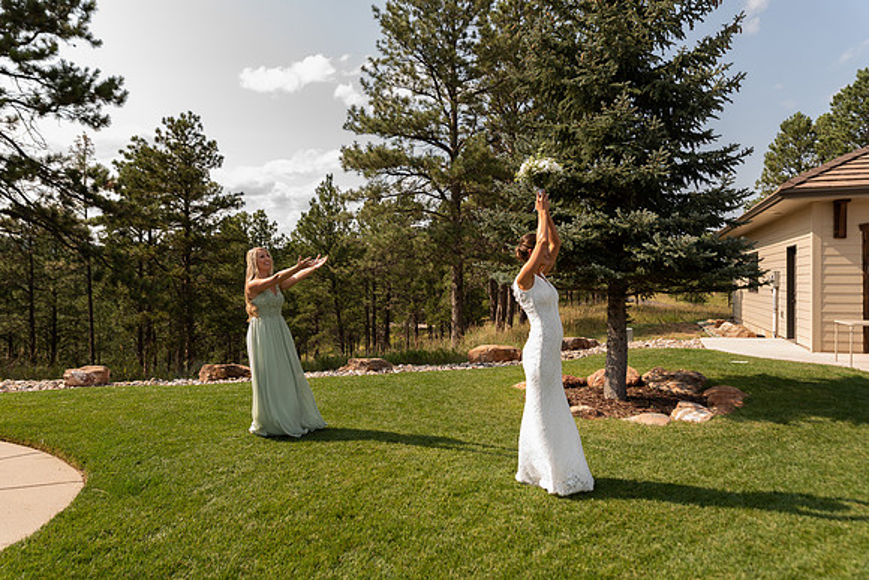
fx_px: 628
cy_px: 290
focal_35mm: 26
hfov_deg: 69.4
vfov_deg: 49.6
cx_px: 434
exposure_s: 1/160
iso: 80
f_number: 4.5
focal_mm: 26
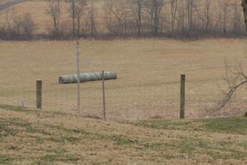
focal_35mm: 129
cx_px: 314
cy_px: 24
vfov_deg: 10.6
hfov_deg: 15.2
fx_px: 886
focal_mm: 24
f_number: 6.3
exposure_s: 1/160
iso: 200
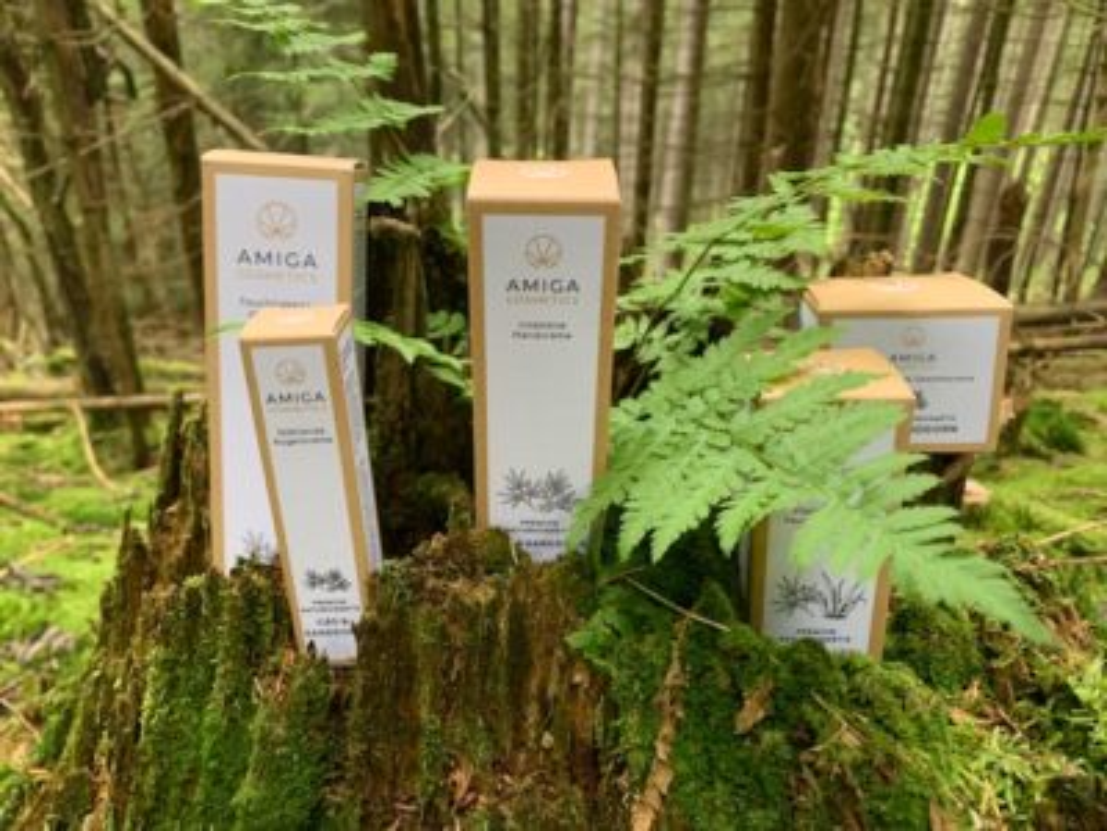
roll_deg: -1.6
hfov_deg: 67.3
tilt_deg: -24.0
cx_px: 554
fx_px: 831
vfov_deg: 53.1
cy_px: 416
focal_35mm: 26
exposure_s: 1/60
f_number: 1.8
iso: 250
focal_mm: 4.25
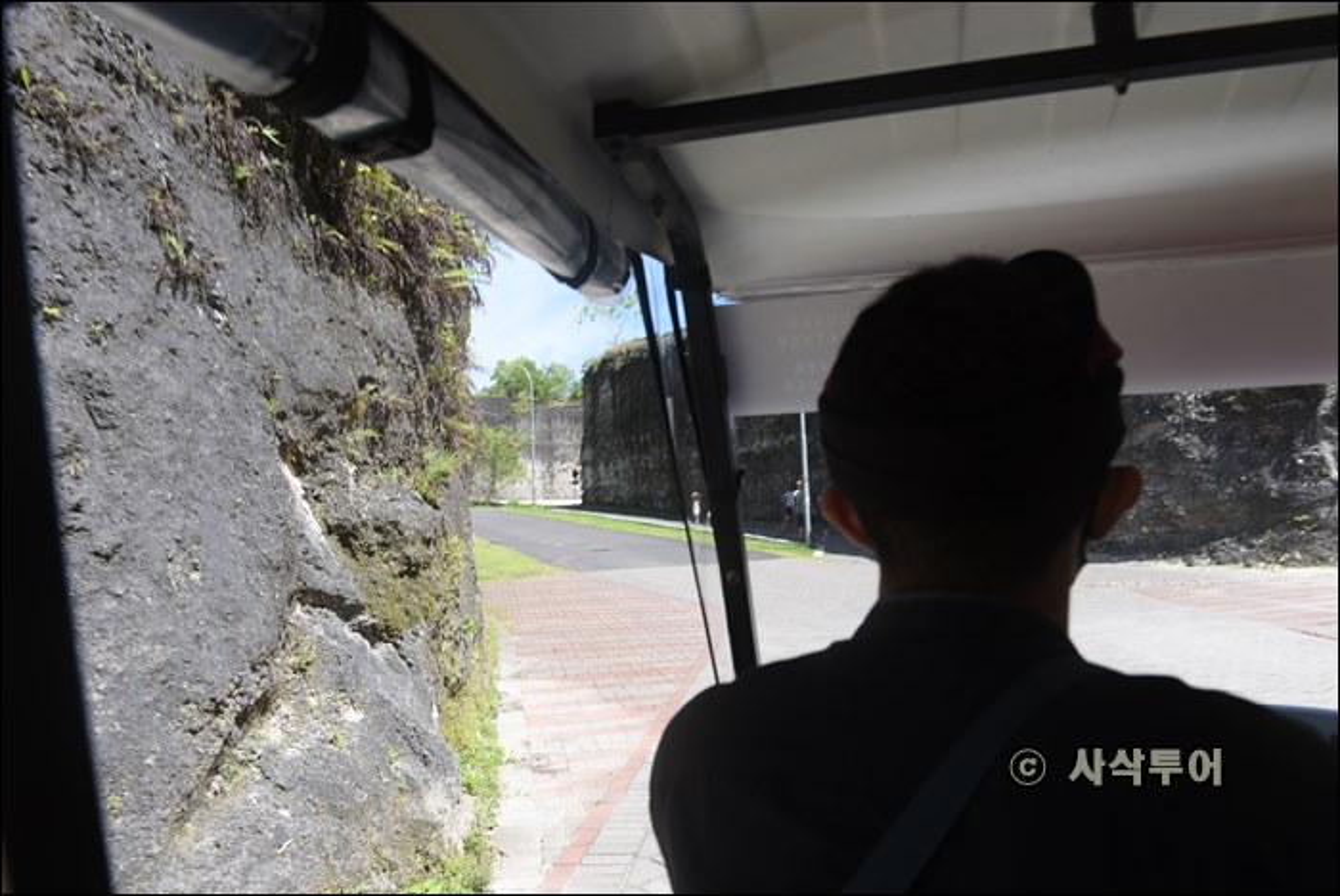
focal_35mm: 24
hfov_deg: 73.7
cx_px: 670
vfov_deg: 53.2
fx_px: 894
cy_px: 448
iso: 100
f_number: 7.1
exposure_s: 1/200
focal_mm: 24
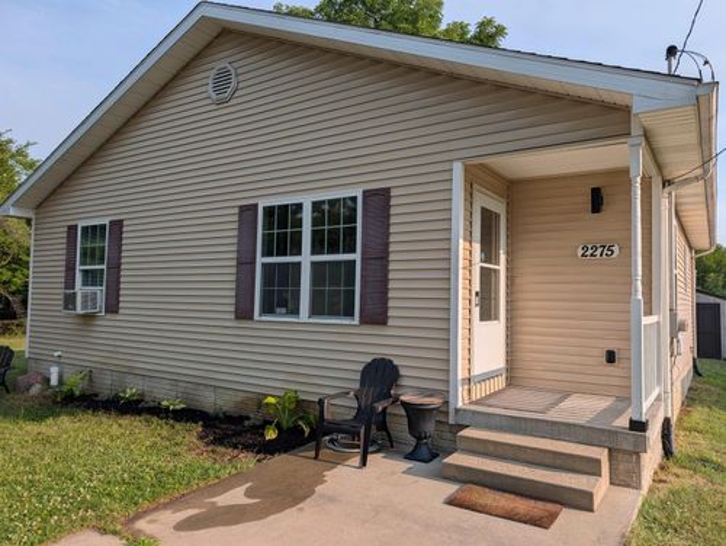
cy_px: 273
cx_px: 363
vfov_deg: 56.9
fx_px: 504
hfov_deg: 71.5
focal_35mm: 24
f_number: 1.68
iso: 21
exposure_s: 1/1066
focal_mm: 6.9
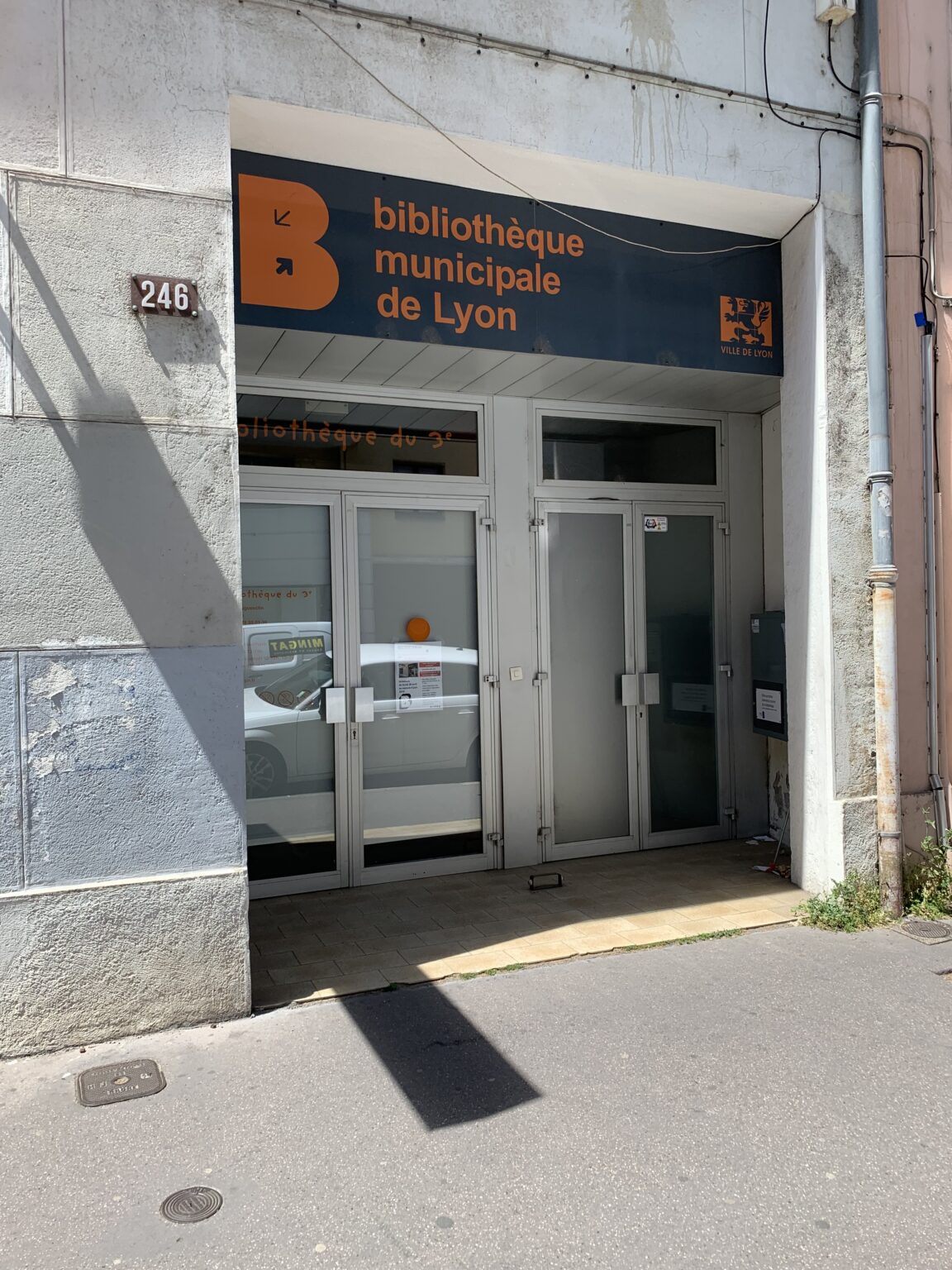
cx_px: 476
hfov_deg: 53.1
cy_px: 635
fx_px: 953
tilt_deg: -1.1
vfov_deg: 67.3
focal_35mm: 26
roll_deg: +0.4
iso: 25
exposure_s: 1/981
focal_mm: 4.25
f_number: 1.8
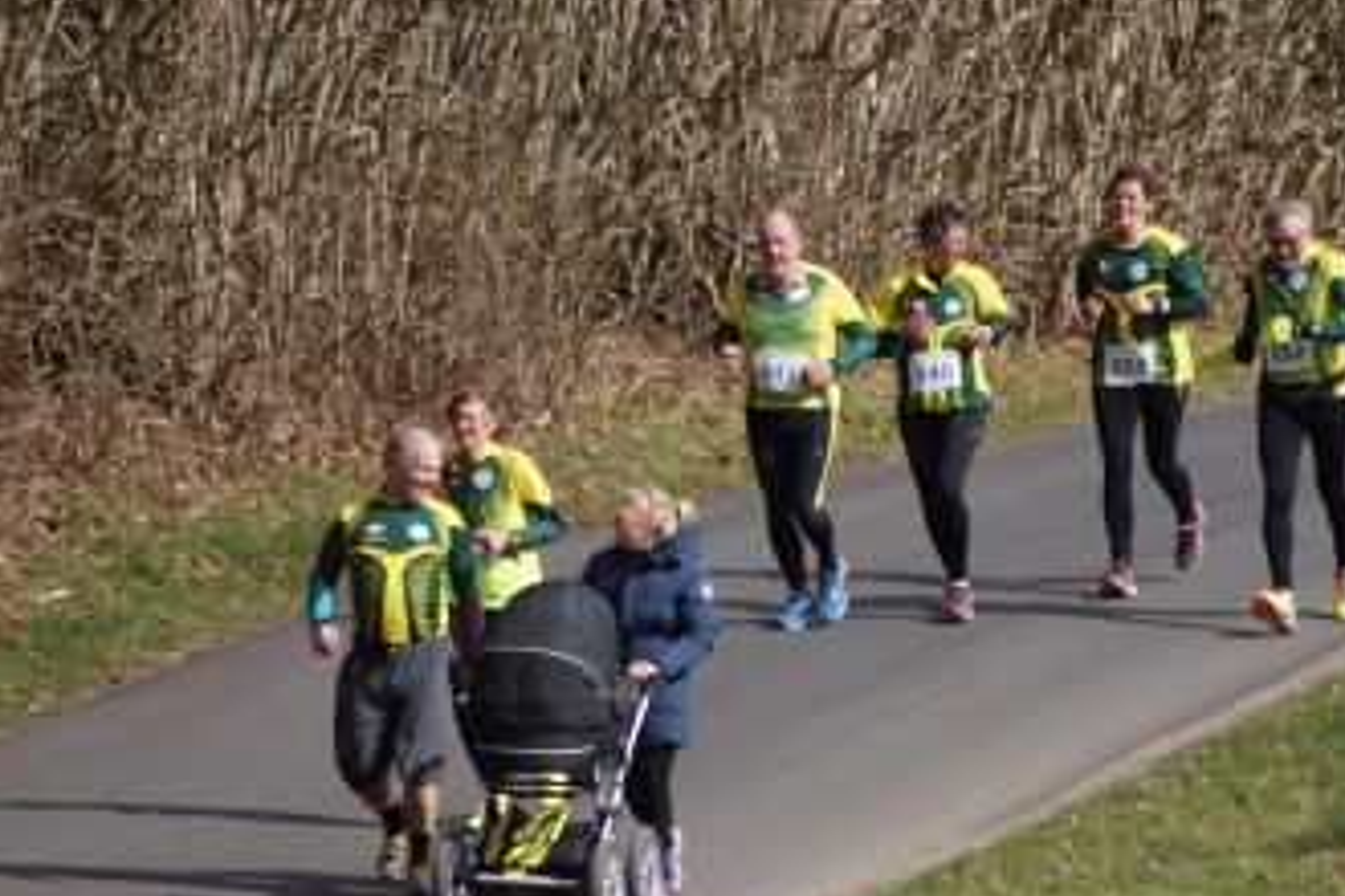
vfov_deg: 2.0
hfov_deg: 3.0
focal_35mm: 682
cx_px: 787
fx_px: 25478
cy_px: 515
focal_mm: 300
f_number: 5.6
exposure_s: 1/500
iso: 100
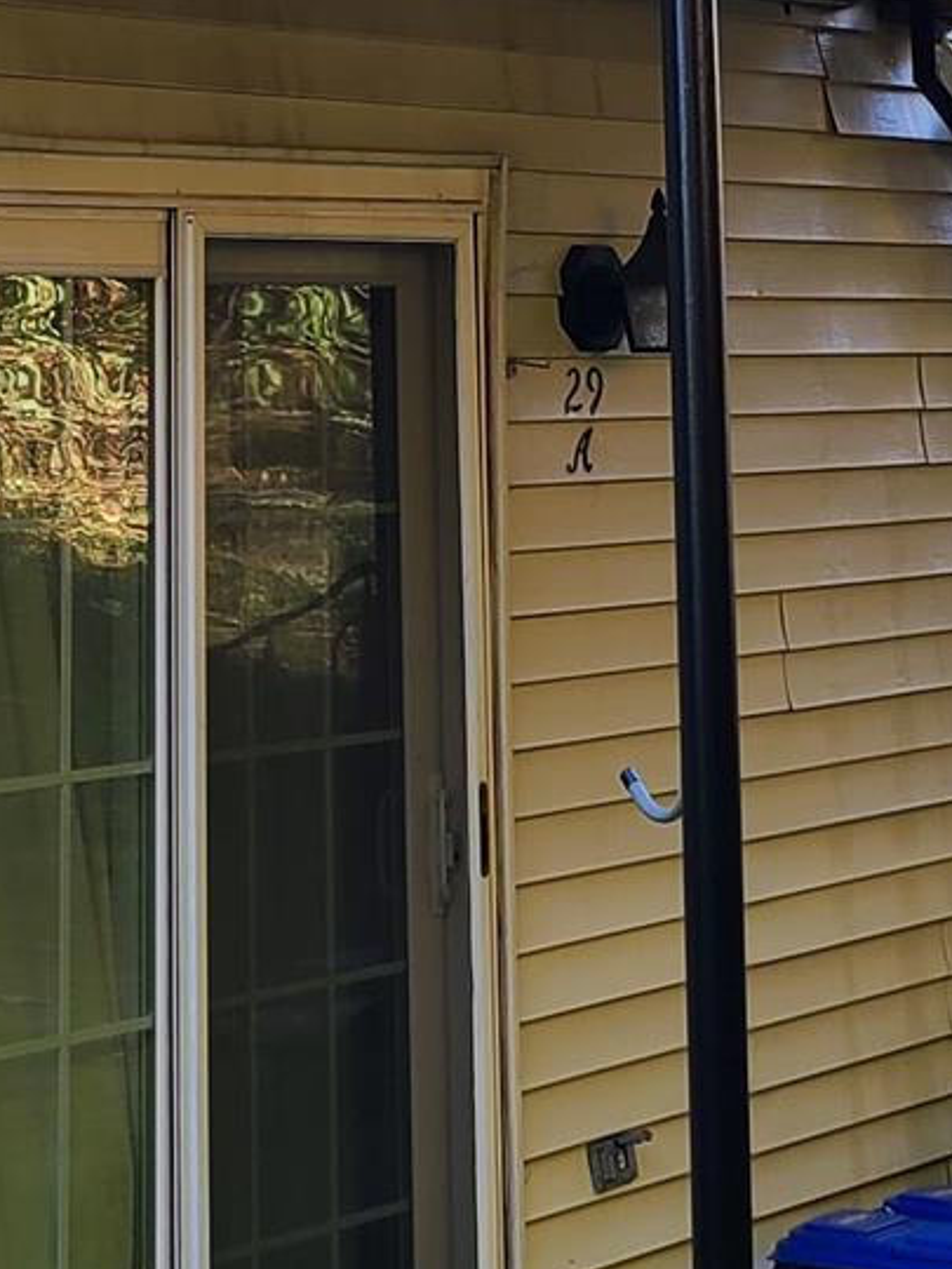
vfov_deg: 16.7
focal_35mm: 111
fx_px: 4070
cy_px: -395
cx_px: 477
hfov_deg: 13.3
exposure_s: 1/177
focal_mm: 5.4
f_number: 1.8
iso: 40
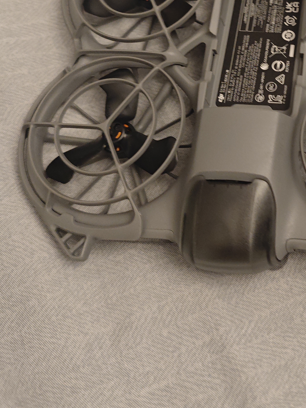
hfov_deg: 27.7
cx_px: 317
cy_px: 78
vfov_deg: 37.4
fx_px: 578
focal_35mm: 49
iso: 400
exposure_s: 1/50
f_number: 1.6
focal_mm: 6.55
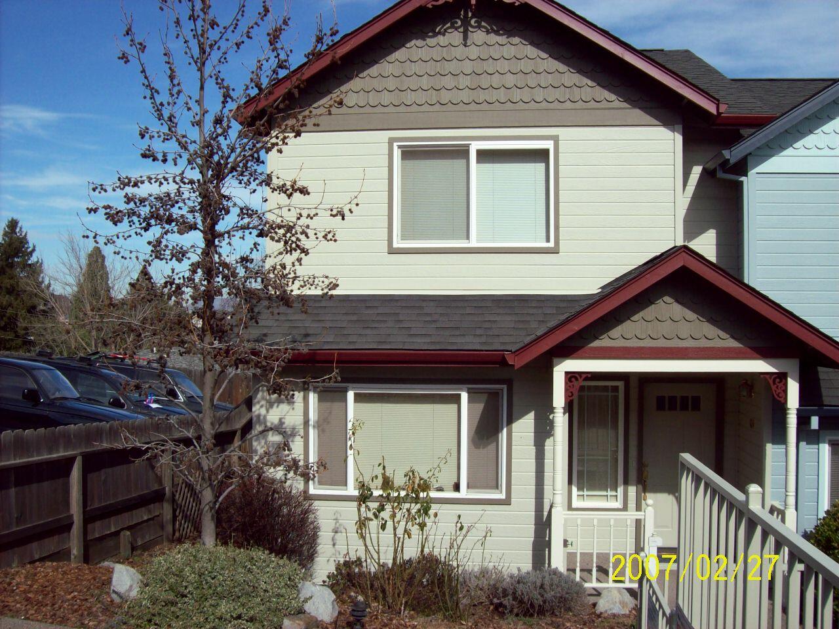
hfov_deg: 51.4
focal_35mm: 36
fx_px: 873
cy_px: 314
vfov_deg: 39.7
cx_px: 420
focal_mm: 6
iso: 80
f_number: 4.8
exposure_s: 1/692
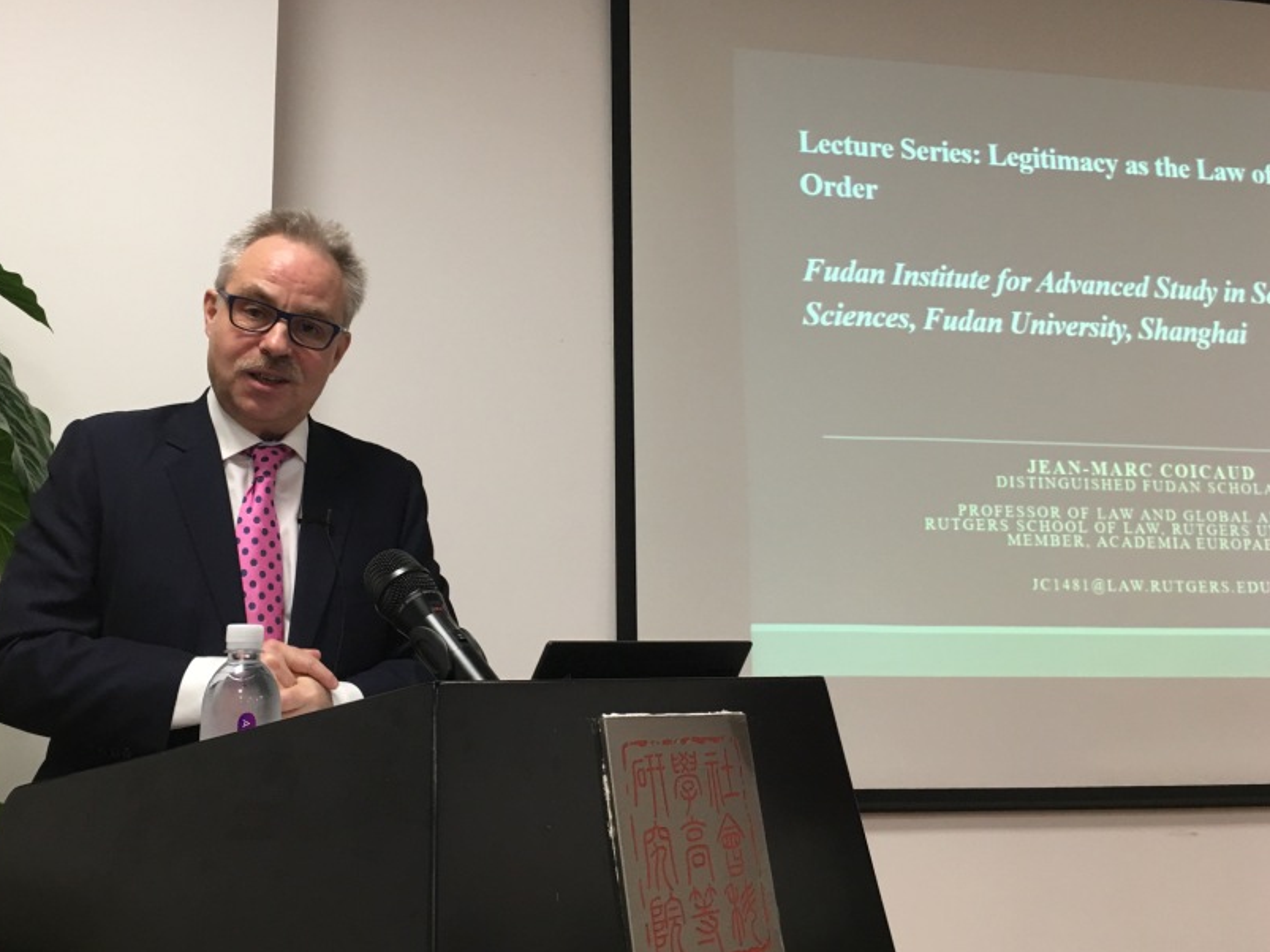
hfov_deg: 49.8
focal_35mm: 37
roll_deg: -1.4
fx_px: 1357
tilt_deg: +11.5
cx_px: 511
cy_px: 421
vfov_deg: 38.6
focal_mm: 4.15
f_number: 2.2
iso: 64
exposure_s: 1/17
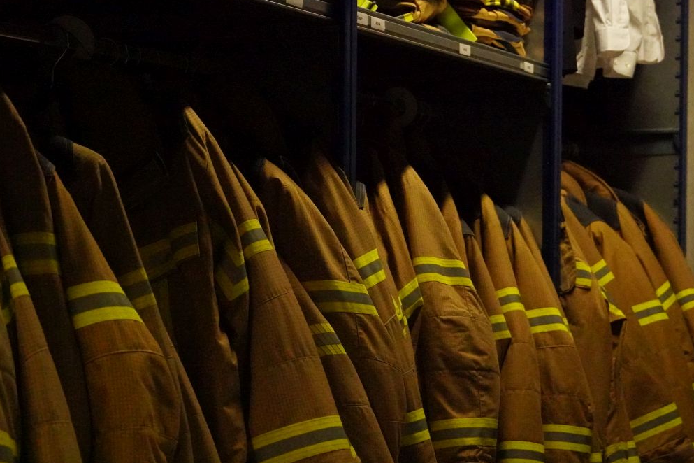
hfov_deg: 24.9
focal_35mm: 82
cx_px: 396
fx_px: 1573
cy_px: 271
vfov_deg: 16.7
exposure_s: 1/800
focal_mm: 45
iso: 20000
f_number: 5
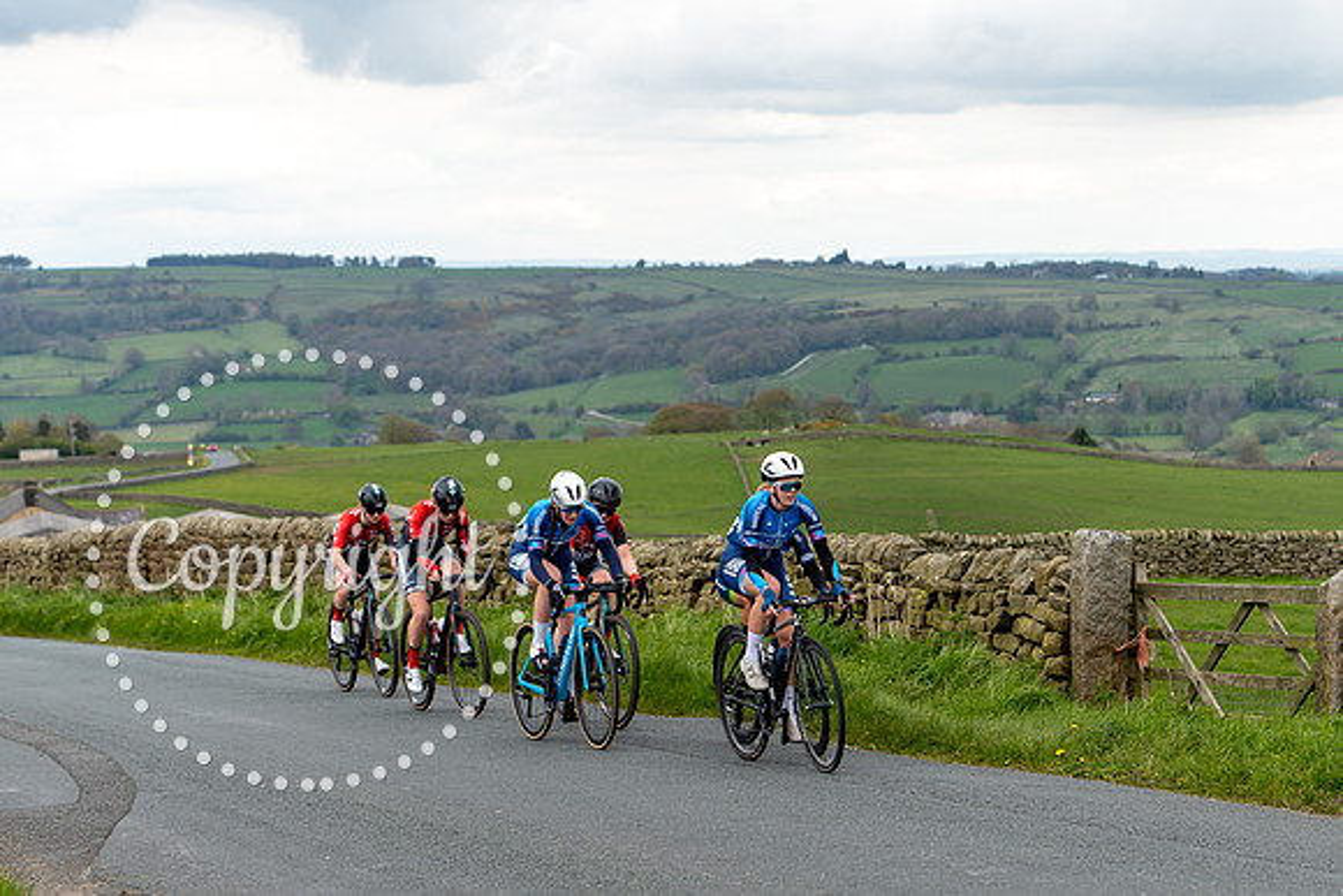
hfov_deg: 19.6
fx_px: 3876
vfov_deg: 13.2
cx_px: 800
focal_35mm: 104
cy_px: 550
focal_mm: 74
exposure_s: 1/640
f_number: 3.5
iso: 200
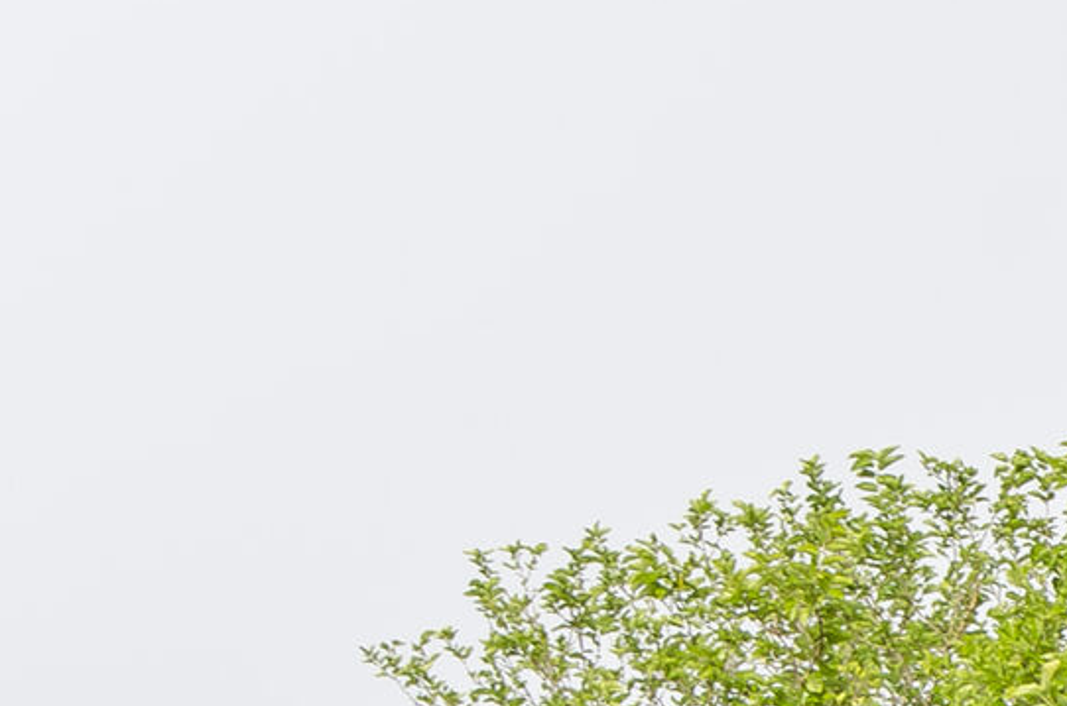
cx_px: 2258
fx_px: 4585
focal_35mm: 155
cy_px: 1230
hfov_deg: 11.7
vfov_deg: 8.5
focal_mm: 20
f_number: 7.1
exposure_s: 1/125
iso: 100
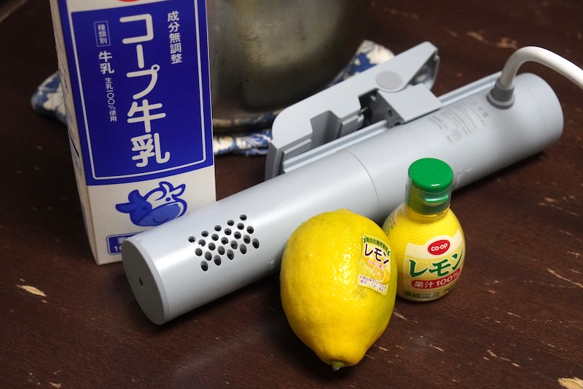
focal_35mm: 72
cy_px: 194
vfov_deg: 18.9
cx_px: 292
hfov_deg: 28.1
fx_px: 1166
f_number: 5
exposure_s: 1/125
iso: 5000
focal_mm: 48
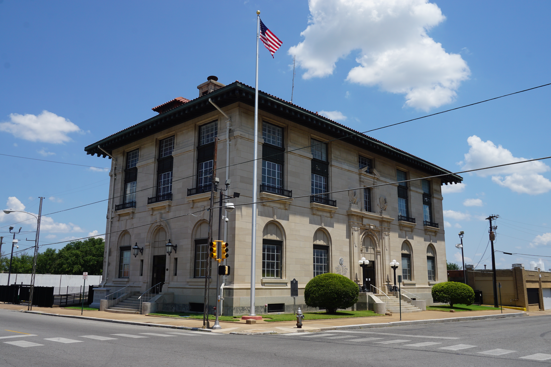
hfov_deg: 61.9
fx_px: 459
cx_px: 276
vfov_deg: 43.6
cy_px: 184
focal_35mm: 30
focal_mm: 20
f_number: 11
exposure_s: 1/200
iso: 100
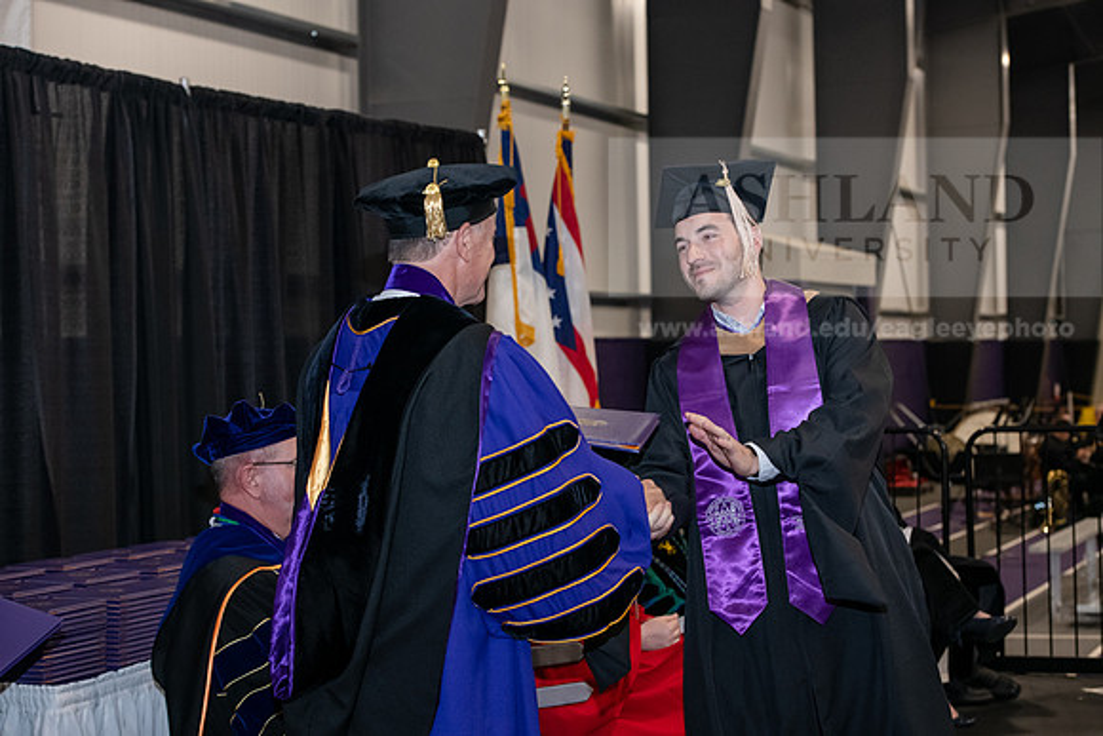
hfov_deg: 27.0
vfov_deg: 18.2
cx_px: 552
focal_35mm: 75
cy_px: 368
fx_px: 2298
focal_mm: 75
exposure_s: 1/200
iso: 2500
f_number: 5.6
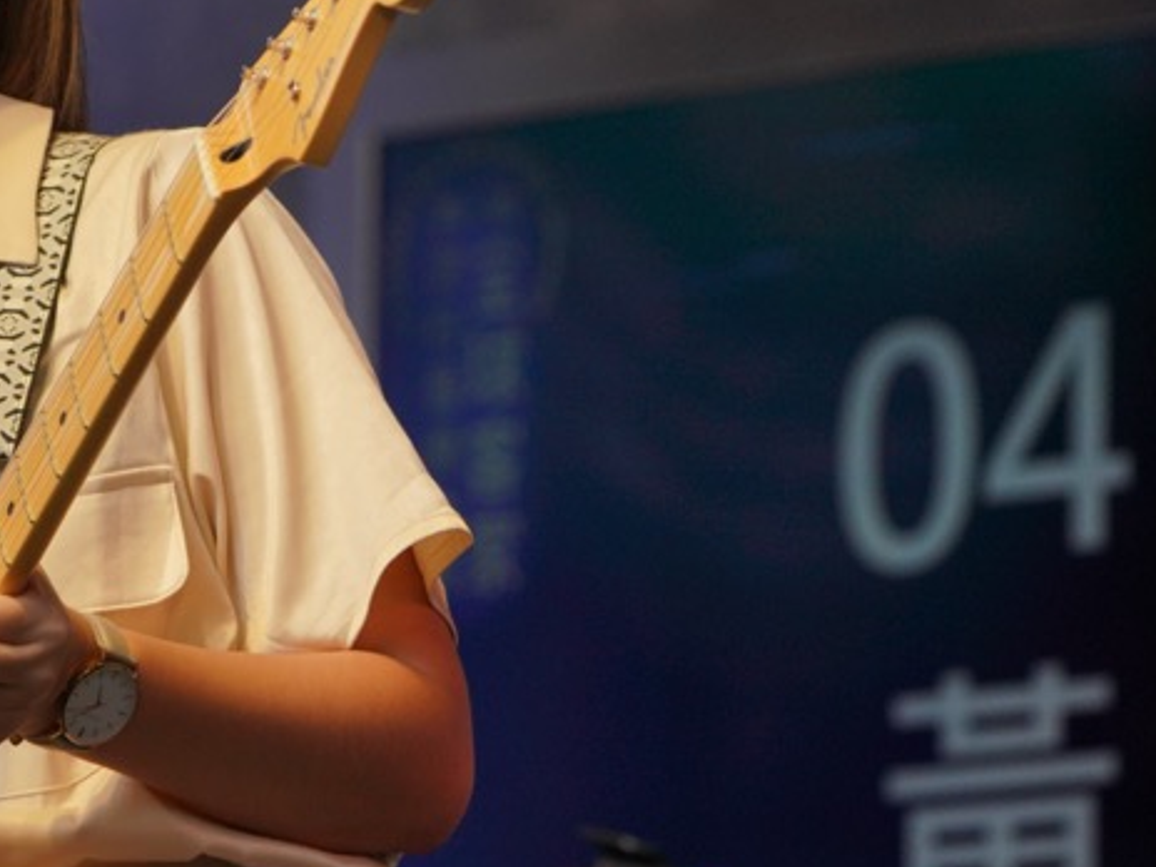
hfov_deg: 3.8
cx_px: 426
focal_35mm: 515
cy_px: 164
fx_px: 17198
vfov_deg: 2.9
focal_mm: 194
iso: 800
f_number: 5.6
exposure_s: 1/1600
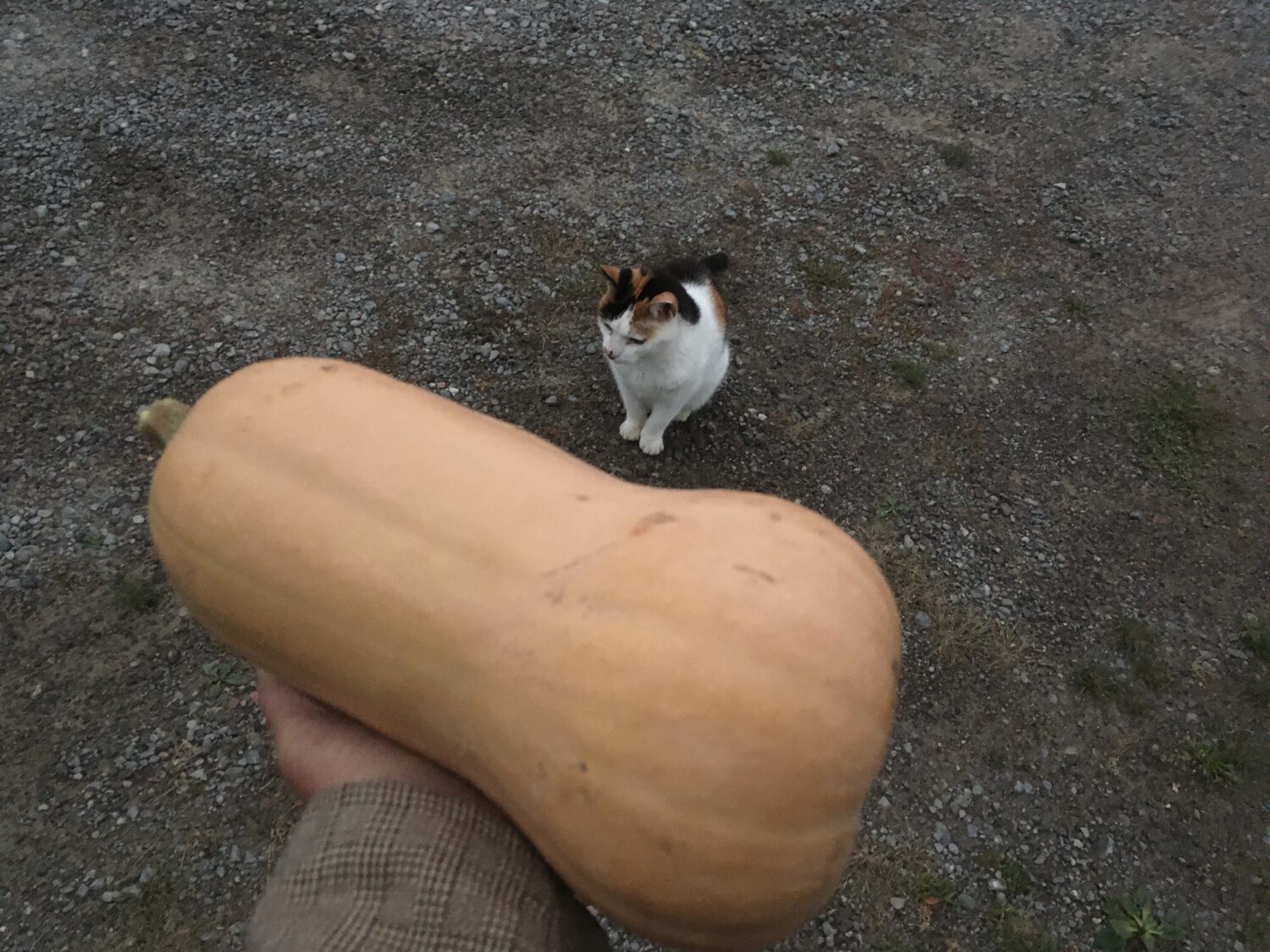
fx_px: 1064
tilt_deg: -50.3
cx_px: 635
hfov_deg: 61.7
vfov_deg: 48.2
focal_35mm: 29
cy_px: 476
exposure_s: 1/15
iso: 400
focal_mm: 4.15
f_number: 2.2
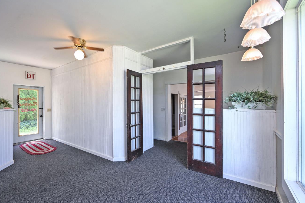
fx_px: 136
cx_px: 134
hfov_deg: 96.3
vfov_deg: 73.7
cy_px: 103
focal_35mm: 16
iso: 250
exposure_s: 1/60
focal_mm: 14
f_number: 4
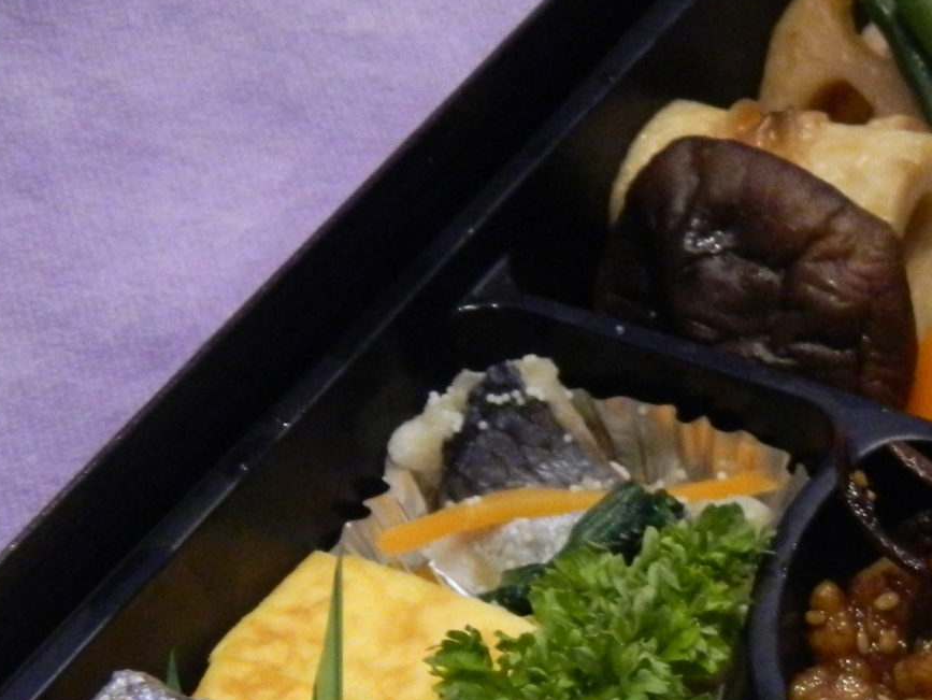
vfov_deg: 12.1
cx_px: 1310
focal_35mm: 121
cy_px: 731
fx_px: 3259
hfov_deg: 15.3
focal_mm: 7.3
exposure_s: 1/15
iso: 400
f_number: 3.5
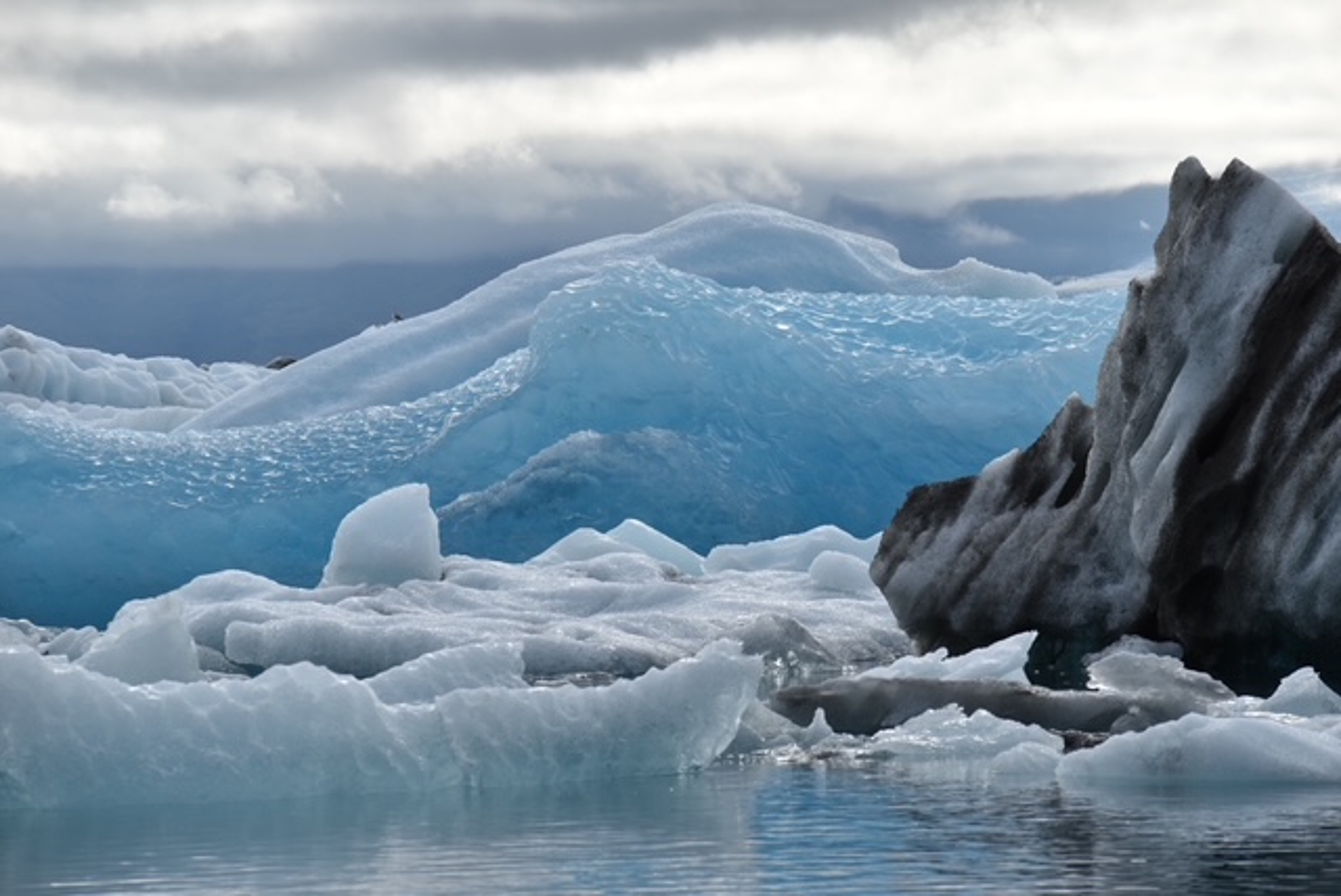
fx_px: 7270
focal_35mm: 195
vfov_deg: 7.1
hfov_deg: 10.5
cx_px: 670
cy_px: 448
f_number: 9
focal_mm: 130
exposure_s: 1/640
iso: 100
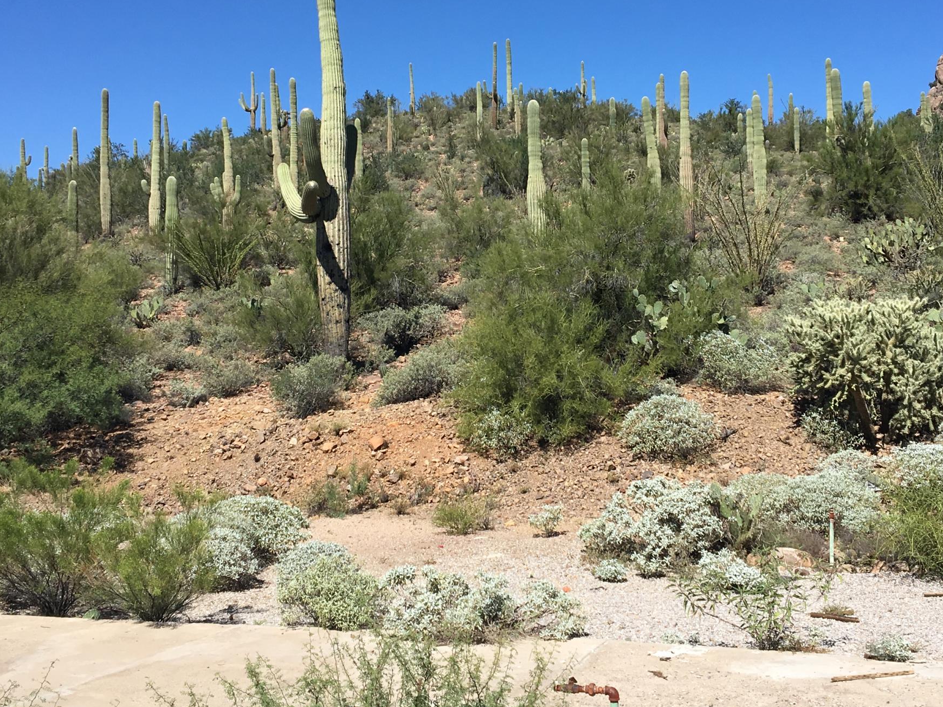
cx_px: 517
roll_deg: +0.6
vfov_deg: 29.0
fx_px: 1362
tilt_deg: +3.0
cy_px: 275
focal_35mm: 50
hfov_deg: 38.2
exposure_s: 1/2262
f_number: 2.2
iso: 25
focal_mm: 4.15
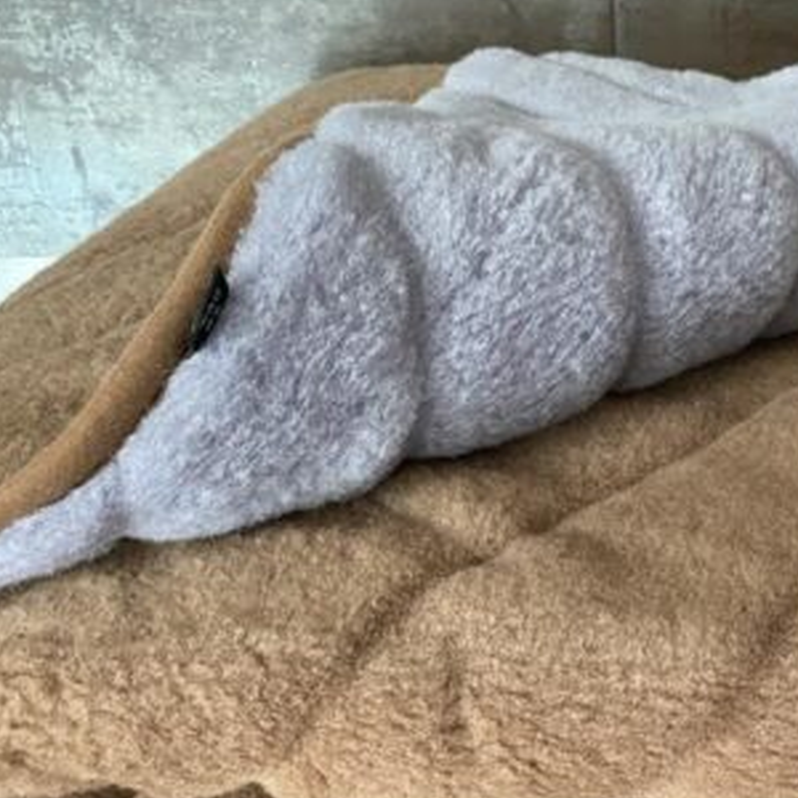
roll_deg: -0.9
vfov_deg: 36.6
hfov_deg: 34.4
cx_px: 739
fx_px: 1200
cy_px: 489
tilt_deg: -29.6
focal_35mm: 46
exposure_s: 1/41
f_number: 1.8
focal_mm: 4.25
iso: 500
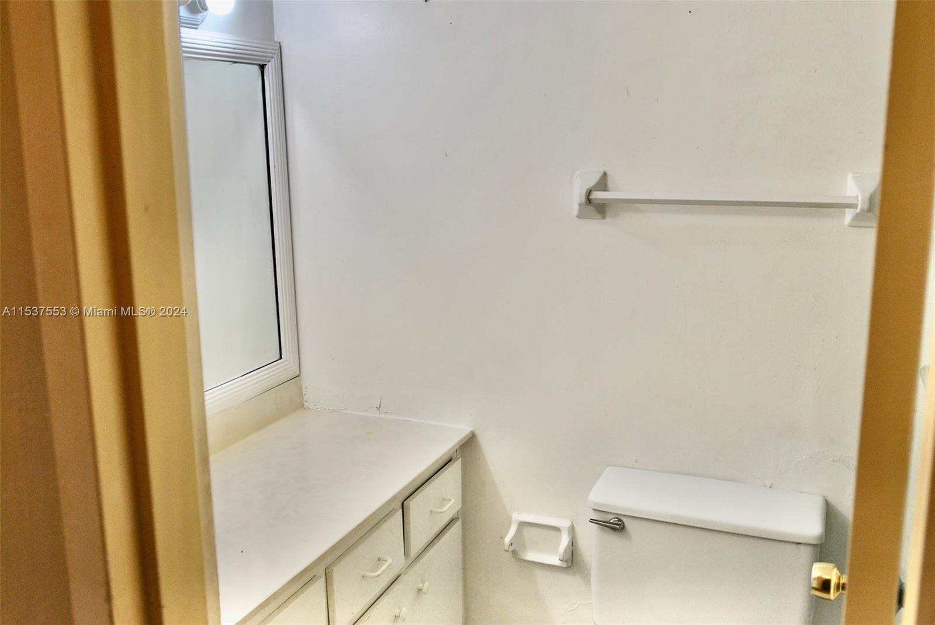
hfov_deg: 57.2
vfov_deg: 40.0
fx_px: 858
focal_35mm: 33
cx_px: 468
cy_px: 312
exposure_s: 1/60
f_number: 4
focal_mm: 22
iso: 200
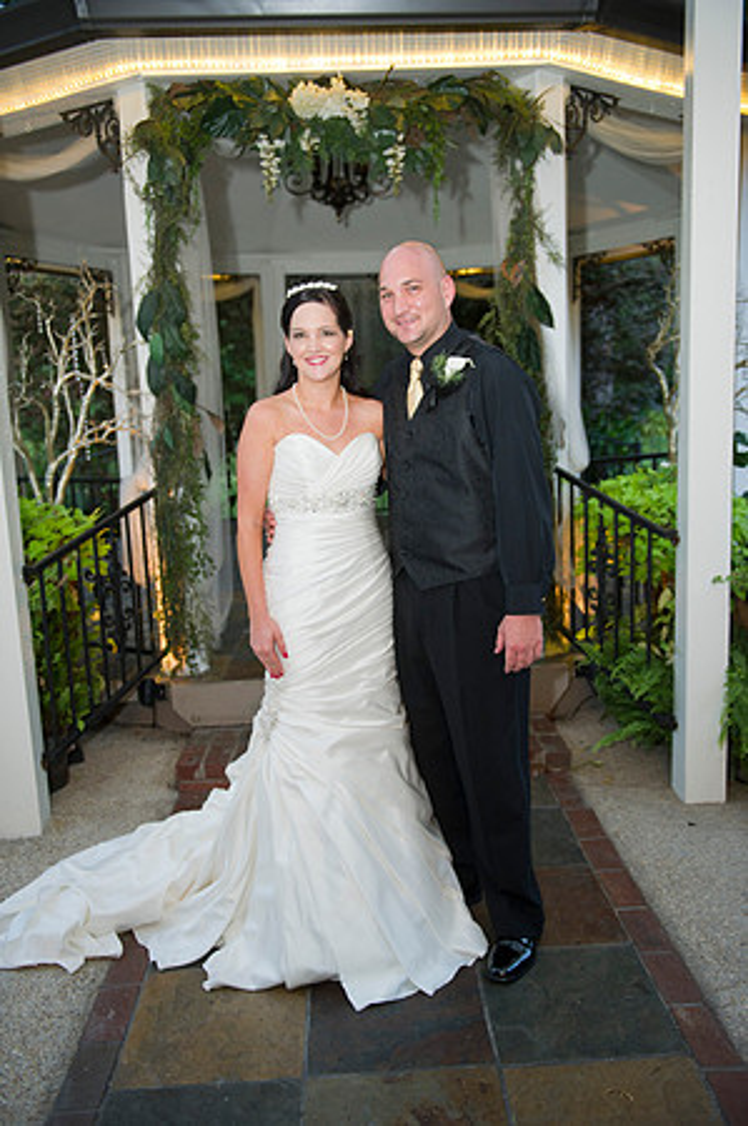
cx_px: 374
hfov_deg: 42.2
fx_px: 968
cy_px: 563
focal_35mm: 31
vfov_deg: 60.3
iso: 1250
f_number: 2.8
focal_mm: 31
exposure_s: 1/100
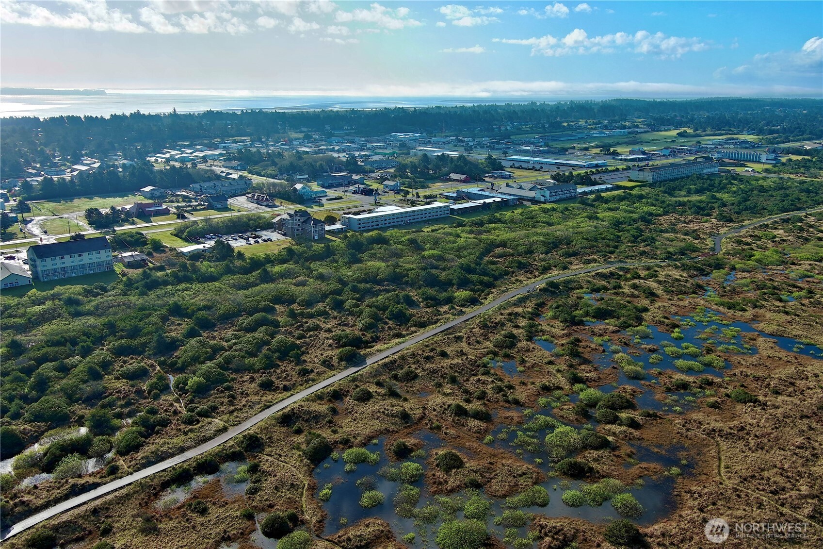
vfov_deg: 45.0
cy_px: 274
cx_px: 412
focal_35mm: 29
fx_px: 663
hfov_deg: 63.7
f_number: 2.8
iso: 100
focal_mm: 10.57
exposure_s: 1/1587
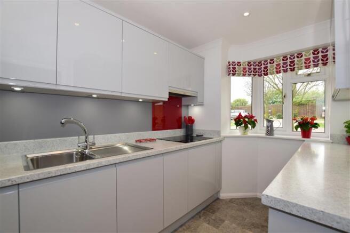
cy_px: 116
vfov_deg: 77.3
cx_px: 175
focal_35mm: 15
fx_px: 146
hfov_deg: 100.4
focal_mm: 10
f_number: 7.1
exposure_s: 1/100
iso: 400
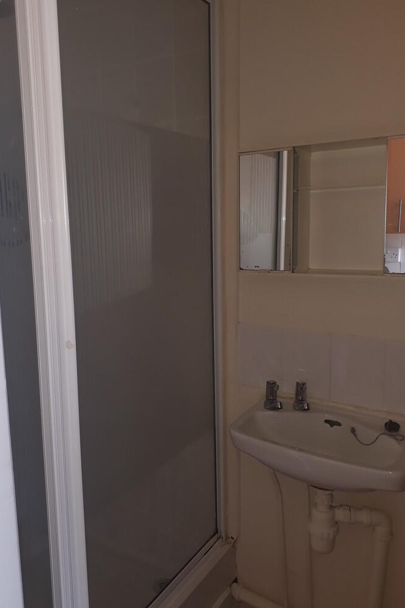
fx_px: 490
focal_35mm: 29
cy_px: 296
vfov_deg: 63.7
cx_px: 194
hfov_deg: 44.9
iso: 50
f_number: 1.9
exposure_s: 1/50
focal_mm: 3.6
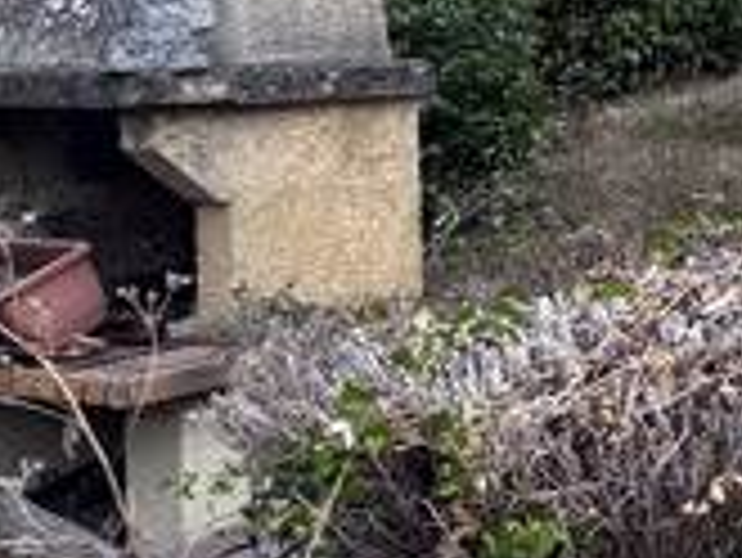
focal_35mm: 68
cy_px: 50
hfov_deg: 18.7
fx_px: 1459
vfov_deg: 21.1
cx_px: 1466
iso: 40
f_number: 2.2
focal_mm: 2.22
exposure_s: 1/388
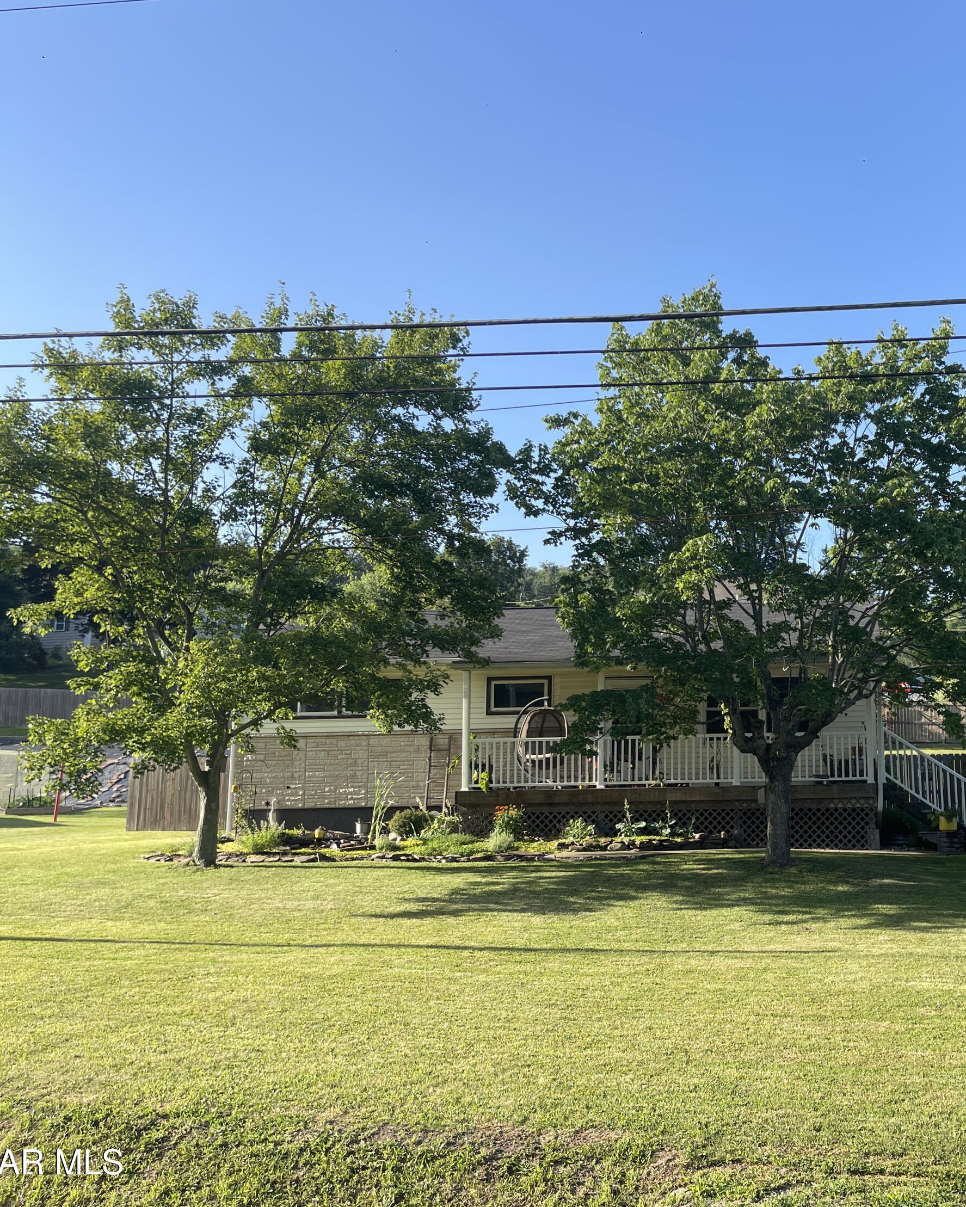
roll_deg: +0.0
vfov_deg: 54.2
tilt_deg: +7.3
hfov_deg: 42.7
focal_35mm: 33
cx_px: 763
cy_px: 606
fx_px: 1179
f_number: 1.6
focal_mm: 5.1
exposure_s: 1/1188
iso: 32
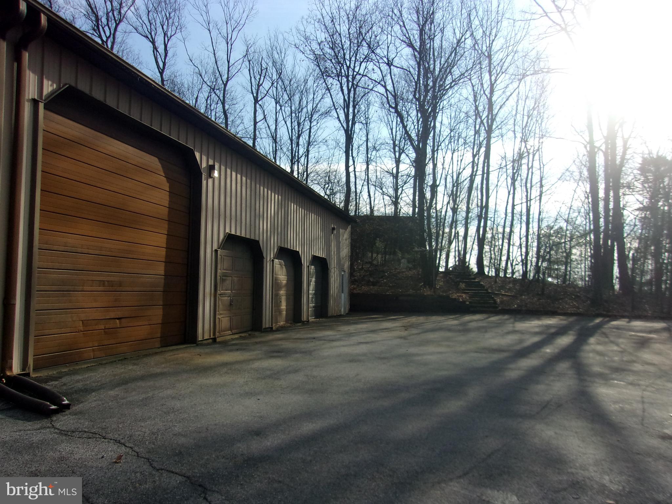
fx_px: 524
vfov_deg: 51.4
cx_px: 336
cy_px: 252
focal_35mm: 27
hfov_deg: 65.3
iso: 160
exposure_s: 1/210
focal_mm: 4.9
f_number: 10.4
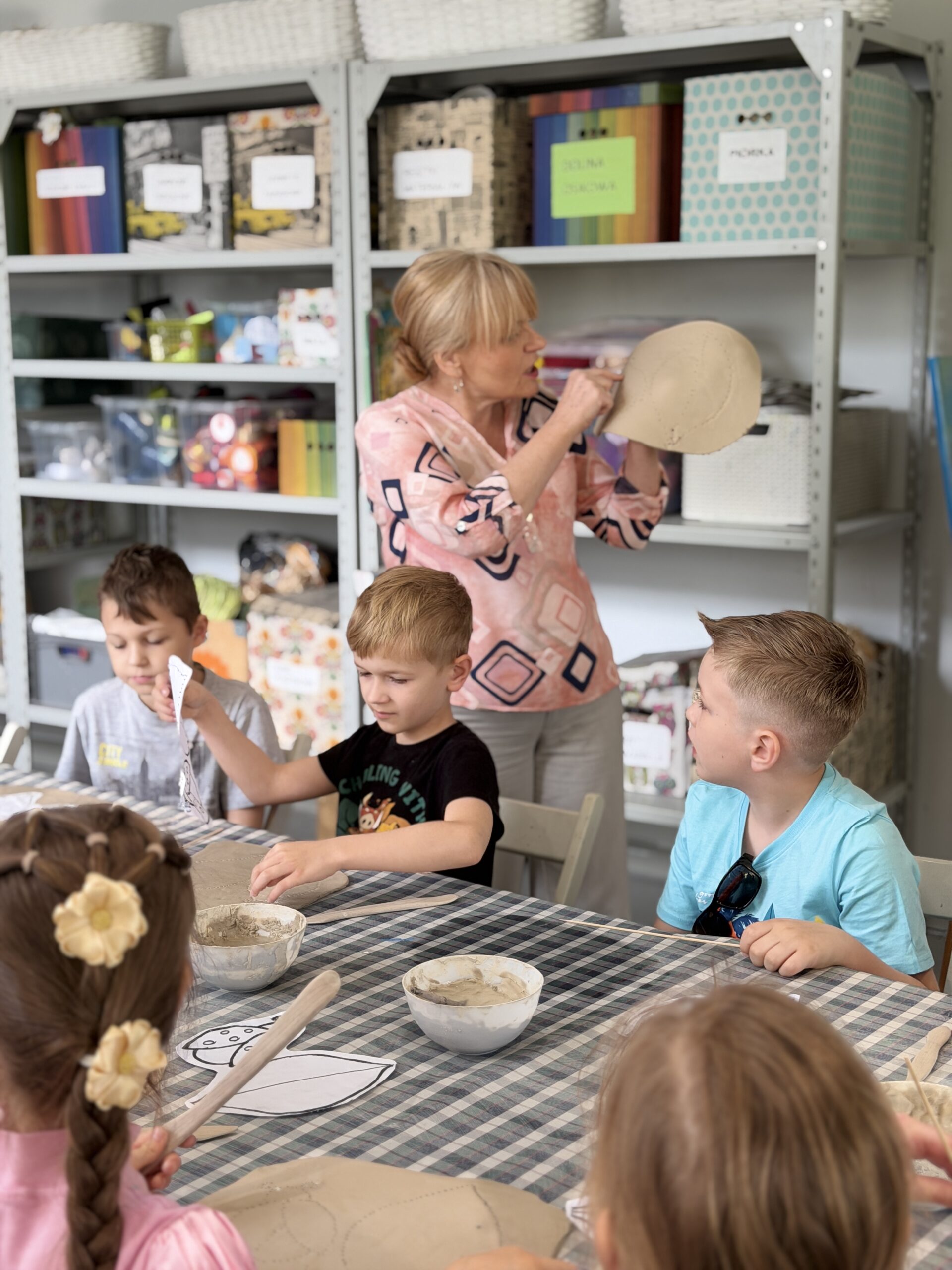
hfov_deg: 30.3
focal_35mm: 48
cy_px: 635
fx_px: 1760
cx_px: 476
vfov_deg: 39.7
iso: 80
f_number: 1.78
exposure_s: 1/100
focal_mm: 6.76
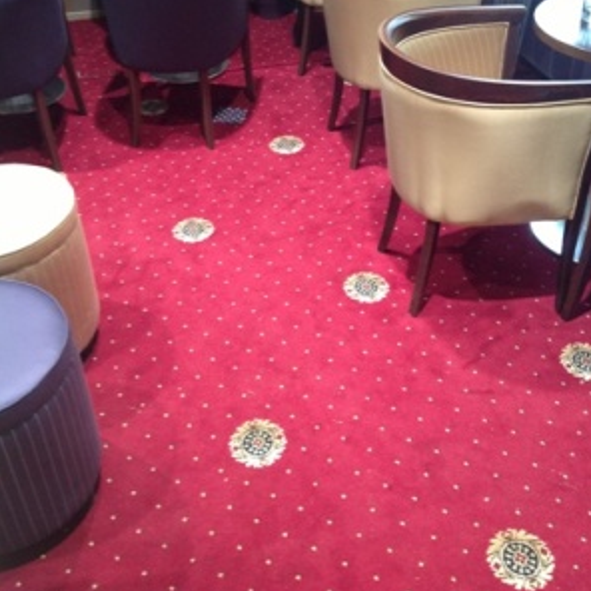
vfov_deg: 39.6
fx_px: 811
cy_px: 208
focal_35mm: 42
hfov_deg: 40.0
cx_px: 297
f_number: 2.4
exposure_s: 1/17
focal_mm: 4.28
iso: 160
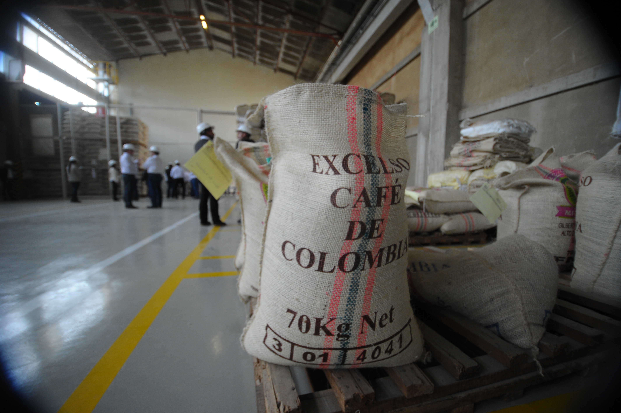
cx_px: 310
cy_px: 206
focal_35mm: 15
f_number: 4
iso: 1250
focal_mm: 15
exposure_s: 1/400
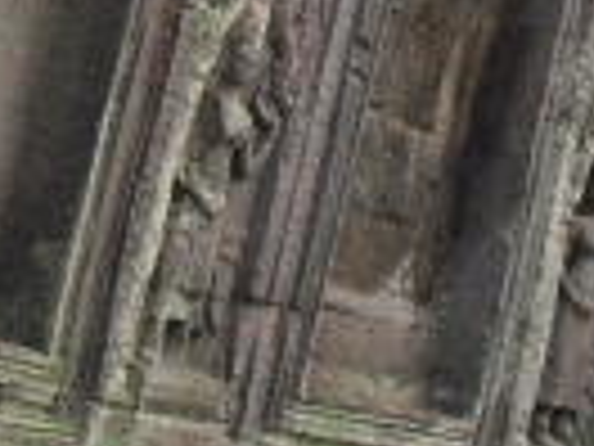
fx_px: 2986
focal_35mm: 174
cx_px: 338
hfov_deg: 11.4
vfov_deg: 8.1
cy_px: -455
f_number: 3.1
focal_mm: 6.3
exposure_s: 1/80
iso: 100
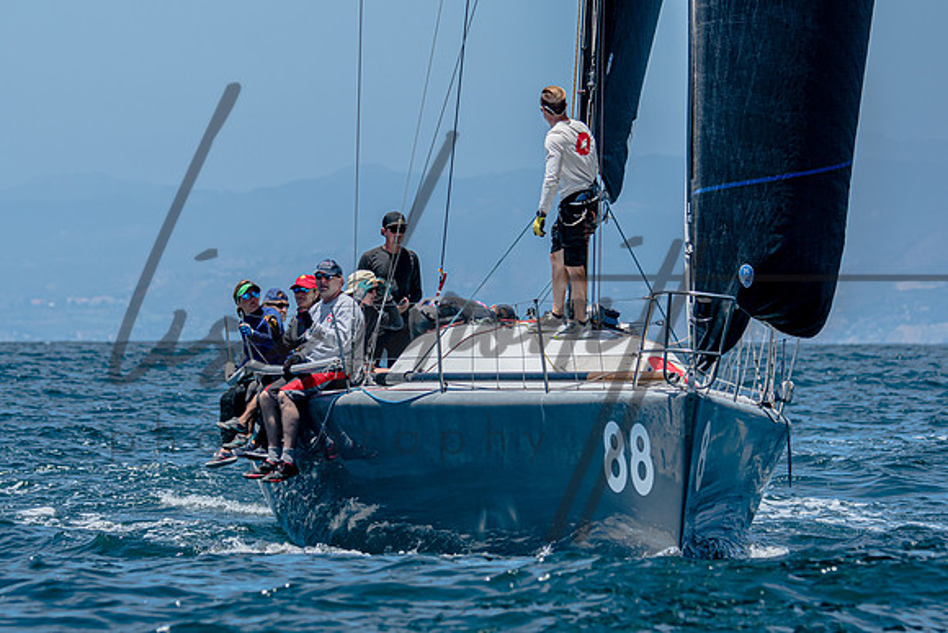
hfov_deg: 6.9
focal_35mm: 300
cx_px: 425
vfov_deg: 4.6
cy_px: 310
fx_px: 7912
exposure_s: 1/1600
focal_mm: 180
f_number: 5.3
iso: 200
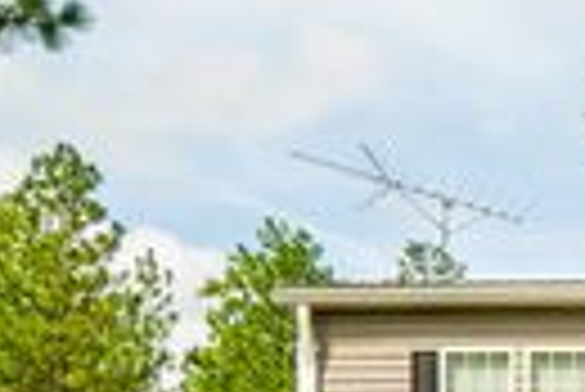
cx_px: 1048
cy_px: 556
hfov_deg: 20.0
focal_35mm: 74
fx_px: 1204
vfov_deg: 17.0
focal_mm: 10
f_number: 8
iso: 100
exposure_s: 1/250
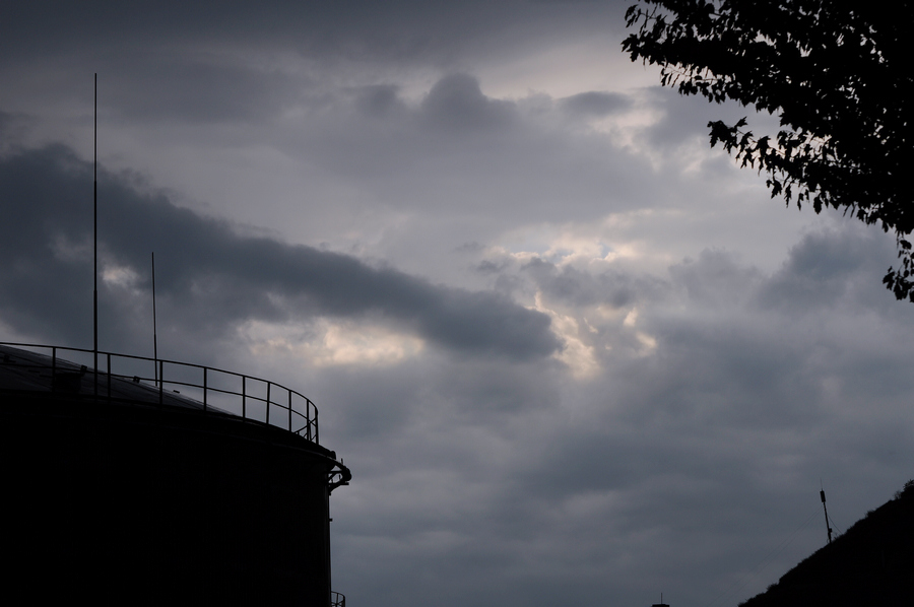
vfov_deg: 9.9
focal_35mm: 138
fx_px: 3500
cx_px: 457
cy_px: 304
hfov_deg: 14.9
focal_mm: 92
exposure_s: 1/125
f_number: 10
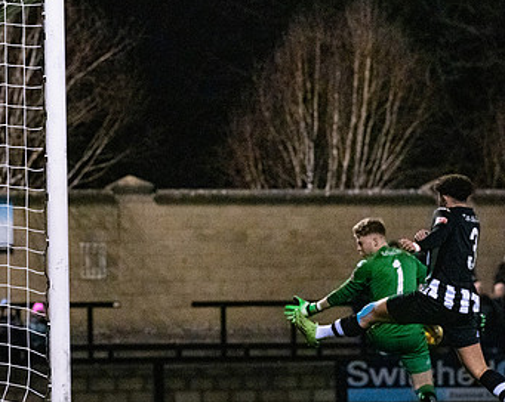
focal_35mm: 283
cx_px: 194
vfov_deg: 5.5
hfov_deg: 6.8
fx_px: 4225
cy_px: 197
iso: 12800
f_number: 4
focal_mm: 135
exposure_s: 1/1000
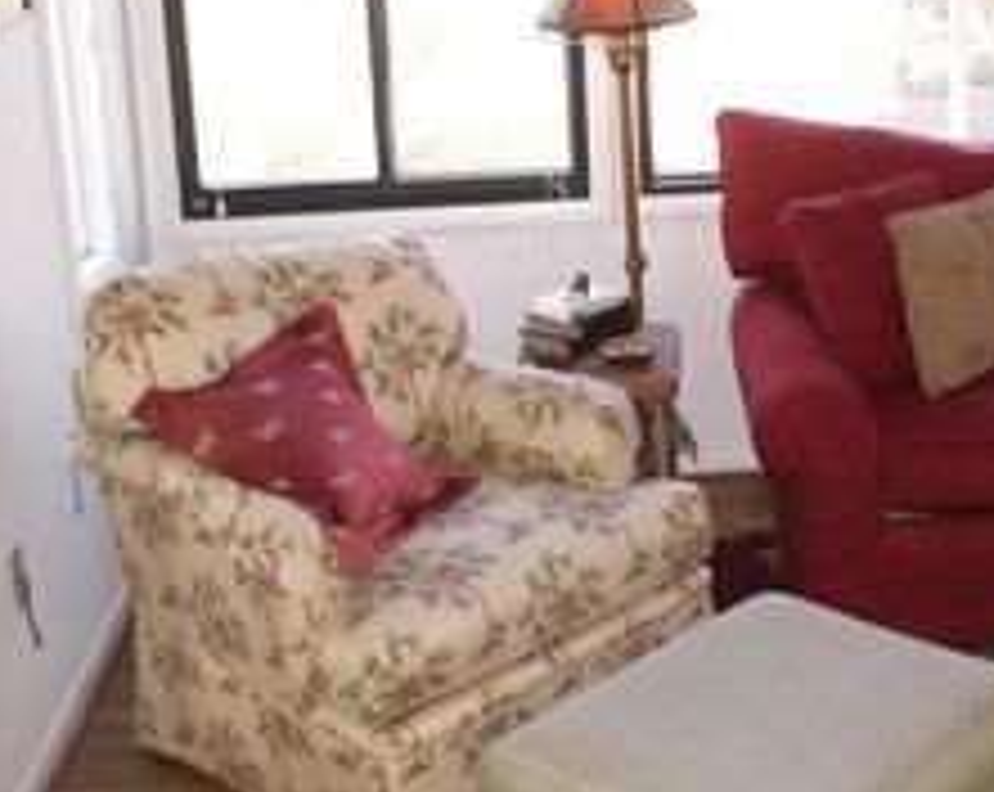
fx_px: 1674
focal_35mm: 57
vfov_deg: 26.5
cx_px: 661
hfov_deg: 32.8
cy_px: 270
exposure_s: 1/60
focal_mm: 5.86
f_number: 2.8
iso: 160
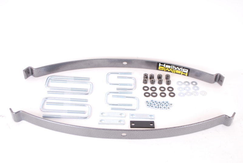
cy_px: 82
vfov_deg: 26.6
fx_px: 345
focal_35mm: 51
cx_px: 122
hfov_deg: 38.8
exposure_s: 1/40
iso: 200
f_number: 5
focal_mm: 34
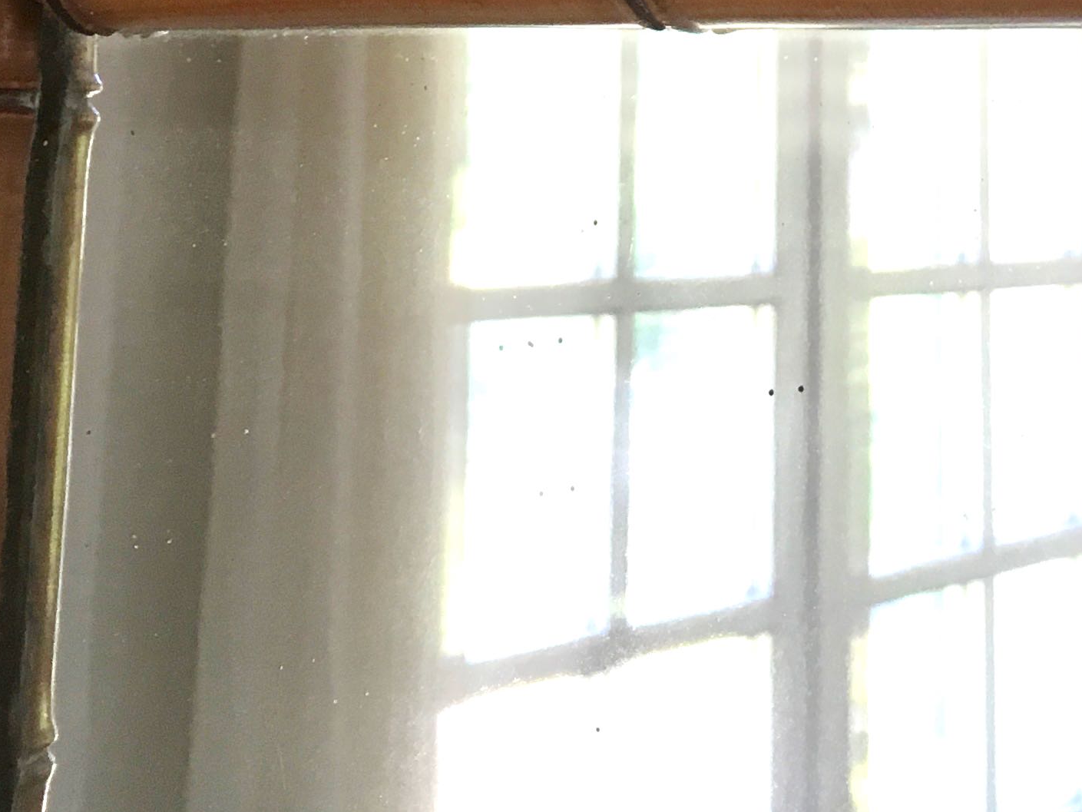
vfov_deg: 16.5
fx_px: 2595
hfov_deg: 23.3
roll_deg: +0.2
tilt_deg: +9.5
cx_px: 819
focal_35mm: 83
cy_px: -343
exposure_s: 1/33
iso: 40
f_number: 2.2
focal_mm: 4.15
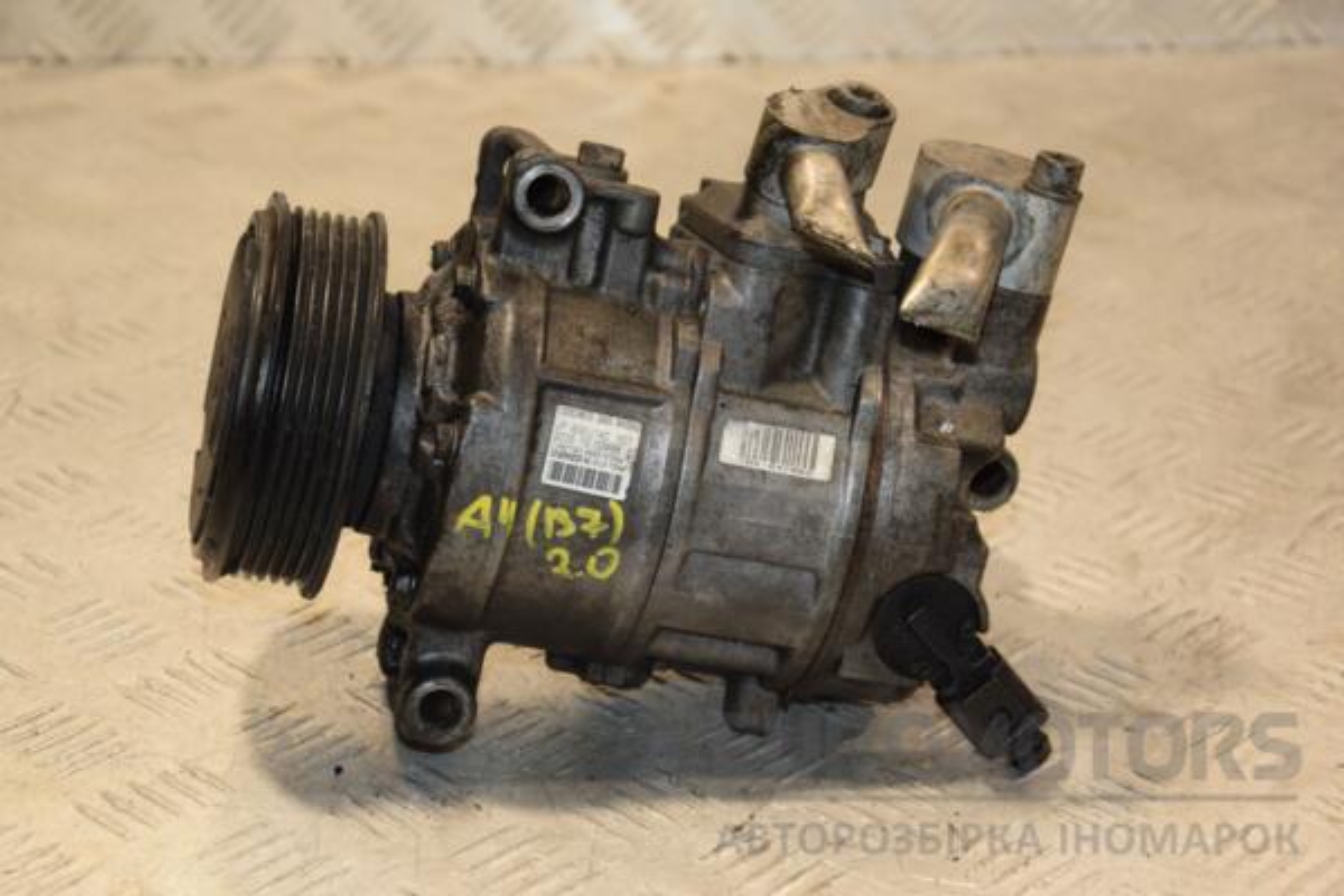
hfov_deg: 23.4
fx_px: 3248
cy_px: 448
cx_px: 672
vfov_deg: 15.7
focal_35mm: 87
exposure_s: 1/160
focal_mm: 58
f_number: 5
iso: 800
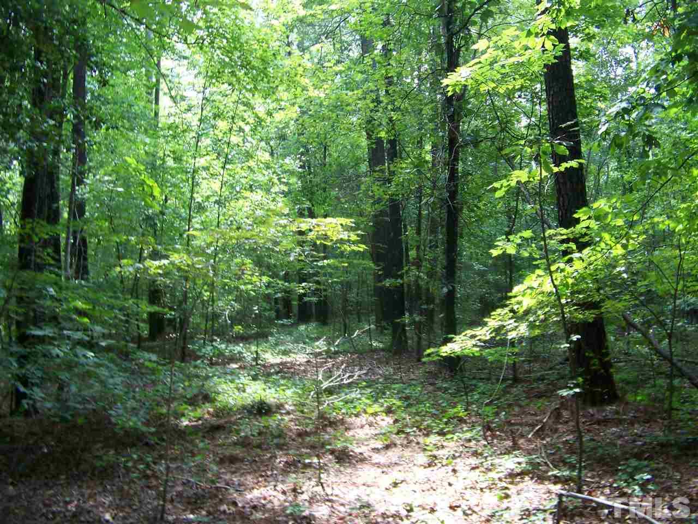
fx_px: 726
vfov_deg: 39.7
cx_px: 349
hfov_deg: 51.4
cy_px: 262
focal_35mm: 36
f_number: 2.8
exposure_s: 1/30
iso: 64
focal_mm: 5.85
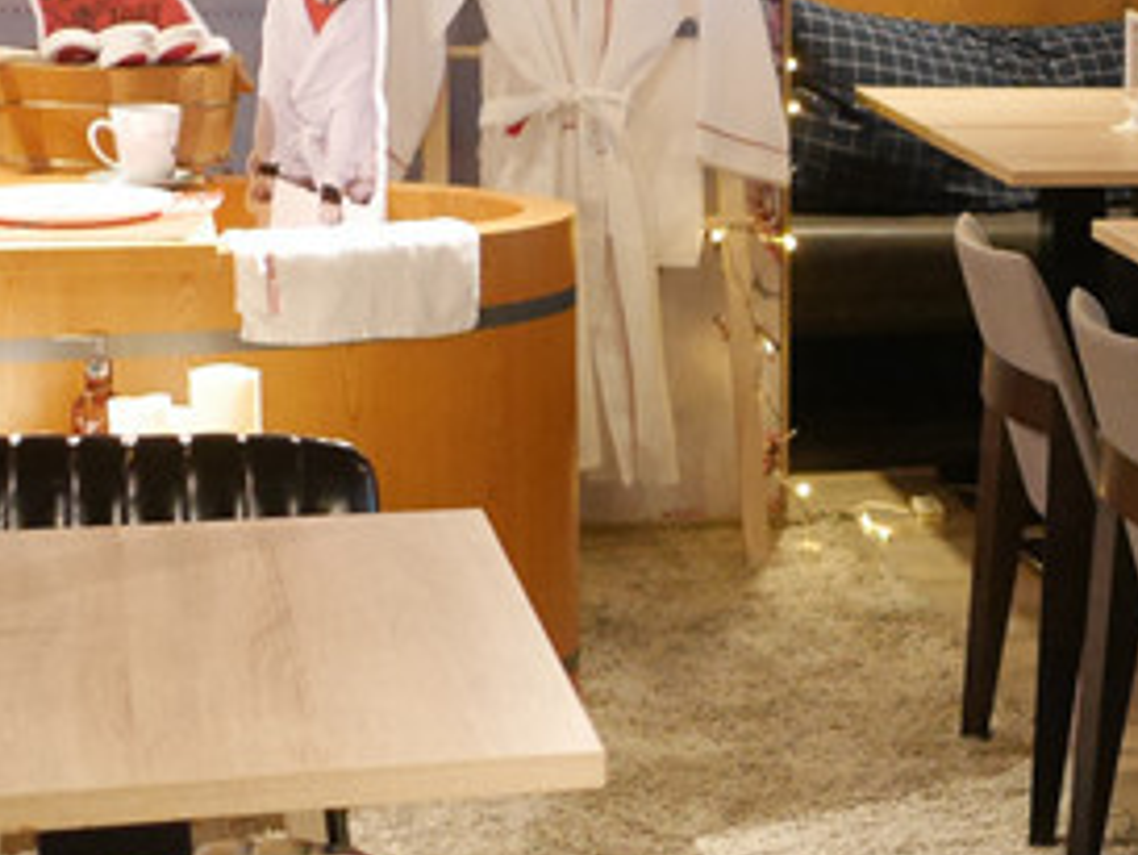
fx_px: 3256
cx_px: 1405
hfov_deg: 18.7
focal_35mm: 99
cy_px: 453
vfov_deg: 15.0
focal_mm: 15
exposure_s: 1/60
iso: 2500
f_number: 1.7
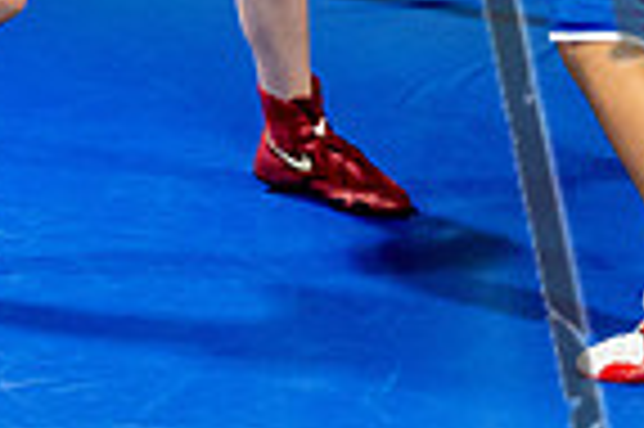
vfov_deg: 6.4
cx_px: 446
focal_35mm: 211
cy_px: -214
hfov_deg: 9.8
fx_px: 3770
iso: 5000
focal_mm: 35
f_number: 2.8
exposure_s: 1/800
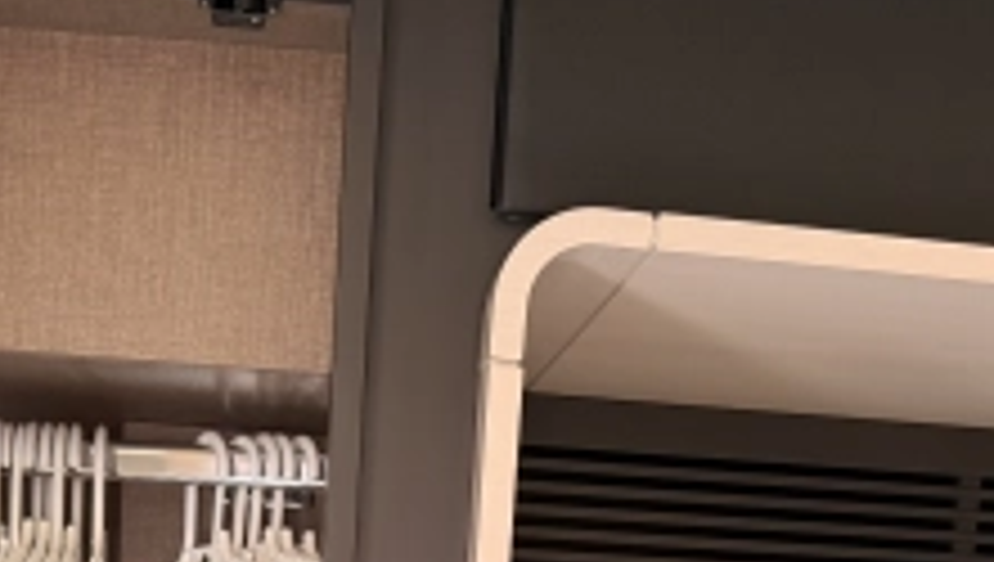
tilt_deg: -7.1
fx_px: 1715
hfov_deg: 32.2
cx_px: 369
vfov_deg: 16.7
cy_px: 874
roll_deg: -2.6
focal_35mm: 65
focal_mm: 6.76
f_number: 1.78
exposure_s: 1/57
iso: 250
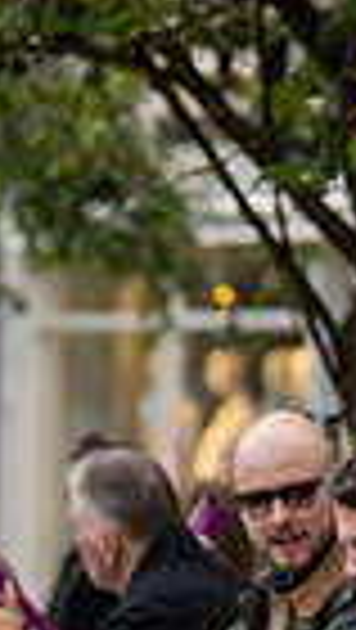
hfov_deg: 2.2
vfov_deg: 4.0
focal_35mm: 542
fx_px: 9074
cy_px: 830
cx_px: -798
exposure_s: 1/800
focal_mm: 125
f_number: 3.5
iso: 400
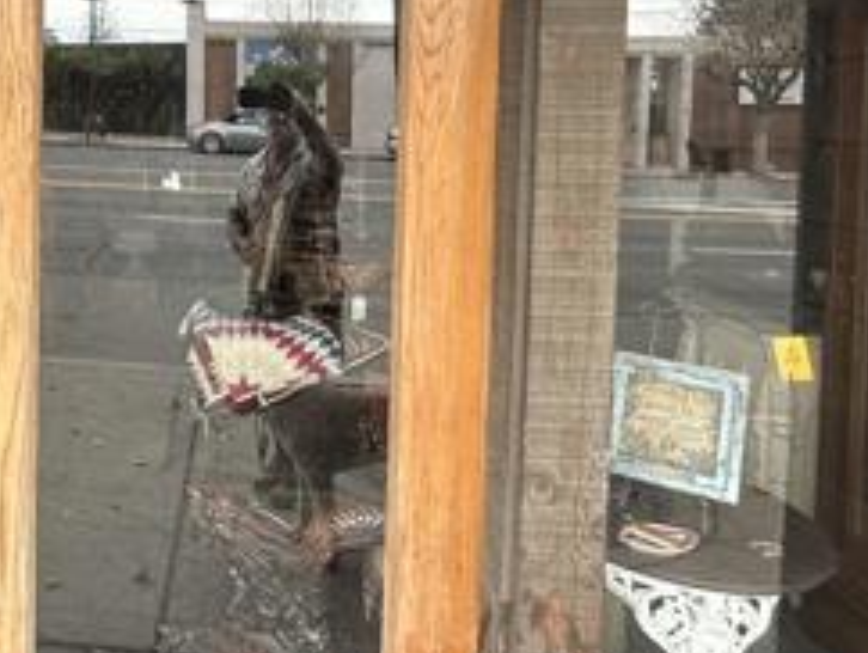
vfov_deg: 37.4
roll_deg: -1.0
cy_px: 133
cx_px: 154
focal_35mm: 37
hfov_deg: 47.0
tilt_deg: -3.1
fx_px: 929
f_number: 2.2
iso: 125
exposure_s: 1/99
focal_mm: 2.22
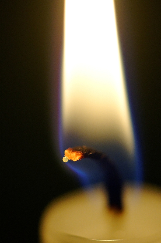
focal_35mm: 128
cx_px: 80
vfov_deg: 16.1
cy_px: 122
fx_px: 857
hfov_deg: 10.7
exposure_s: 1/320
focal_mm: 85
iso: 2000
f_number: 5
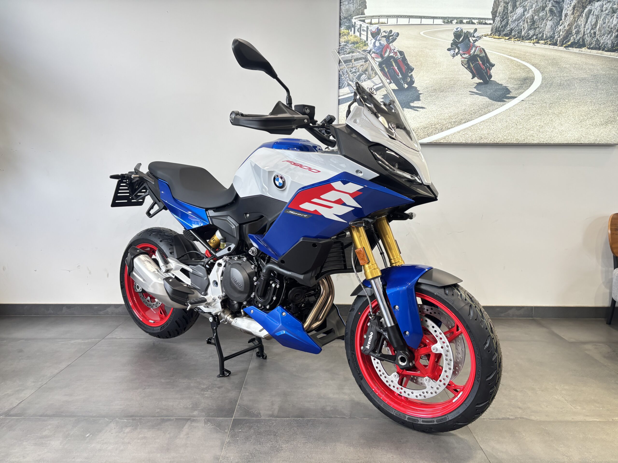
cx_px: 309
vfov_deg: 53.1
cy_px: 232
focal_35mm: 26
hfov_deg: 67.3
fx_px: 464
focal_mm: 5.96
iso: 125
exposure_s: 1/99
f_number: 1.6
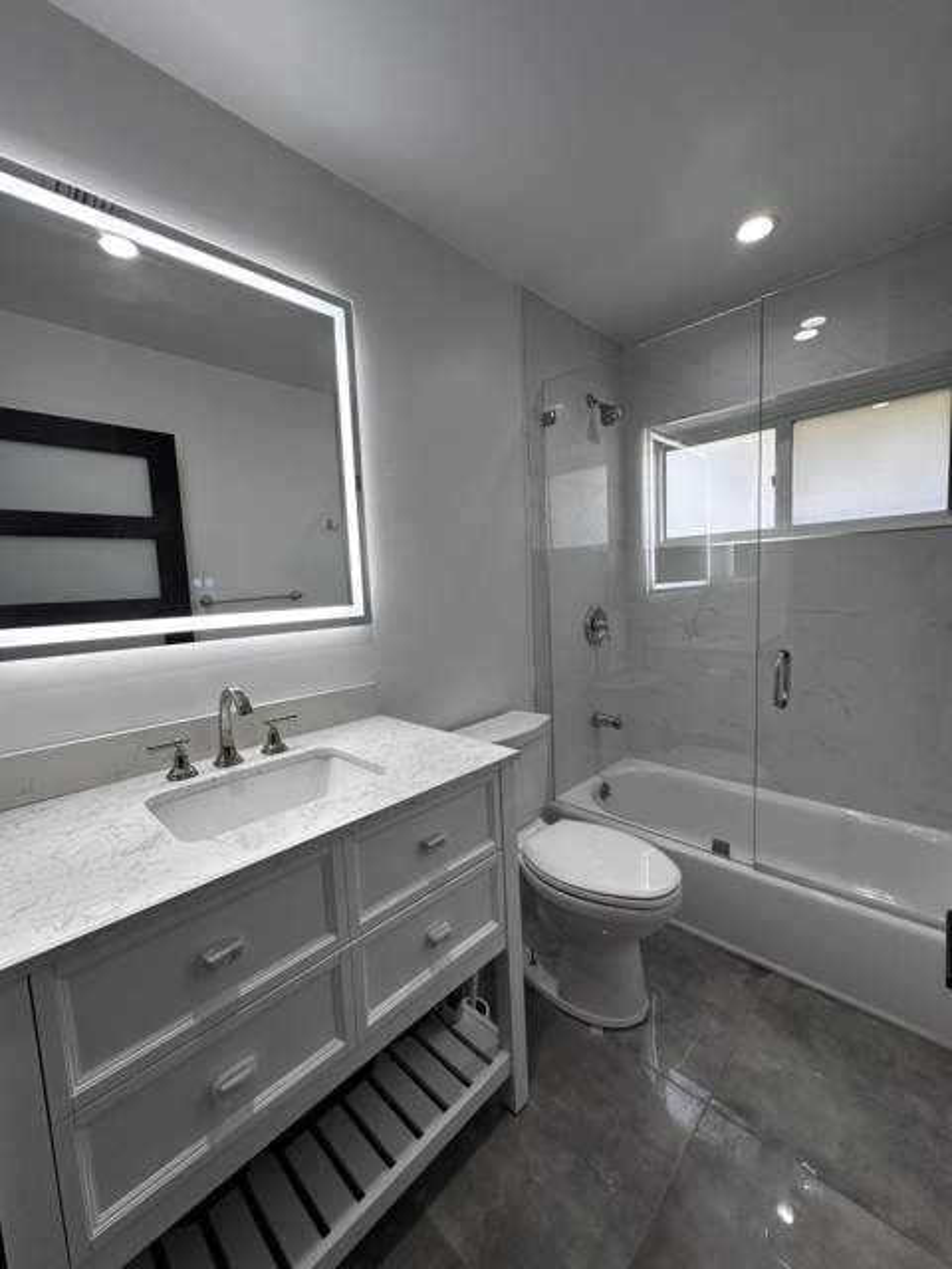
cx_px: 476
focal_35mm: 14
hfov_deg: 85.7
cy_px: 634
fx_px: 513
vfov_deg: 102.1
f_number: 2.2
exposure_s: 1/120
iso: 80
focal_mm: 2.22
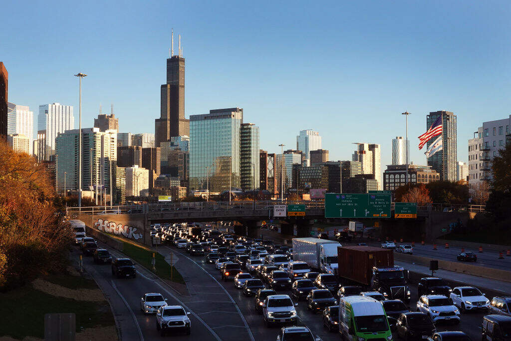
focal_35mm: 66
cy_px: 170
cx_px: 256
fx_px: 937
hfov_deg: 30.5
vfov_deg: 20.6
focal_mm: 24.35
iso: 500
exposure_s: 1/250
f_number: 11
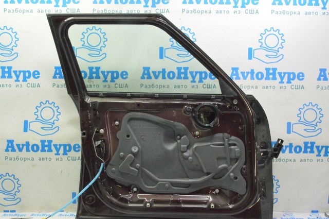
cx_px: 164
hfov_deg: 62.0
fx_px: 274
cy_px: 110
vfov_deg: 43.5
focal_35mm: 30
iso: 6400
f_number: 20
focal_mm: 20
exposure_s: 1/20
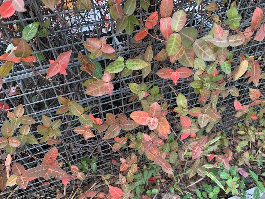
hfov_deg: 67.3
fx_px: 199
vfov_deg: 53.1
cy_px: 100
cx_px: 132
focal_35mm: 26
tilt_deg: -45.4
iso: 400
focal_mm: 4.25
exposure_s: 1/56
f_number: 1.8
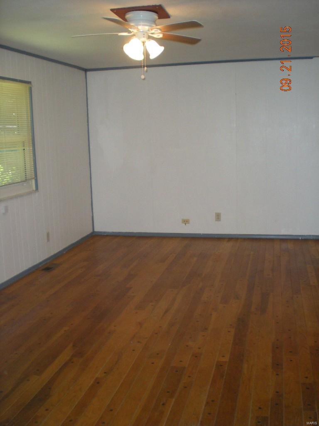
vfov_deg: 49.0
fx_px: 467
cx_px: 160
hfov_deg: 37.7
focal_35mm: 38
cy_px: 213
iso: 298
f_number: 3.1
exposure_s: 1/60
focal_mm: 6.3
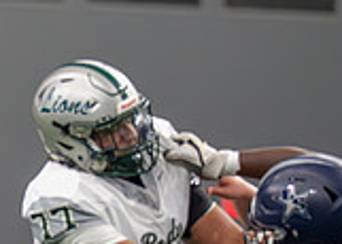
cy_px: 329
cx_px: -166
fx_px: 12005
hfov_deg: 1.6
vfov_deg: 1.2
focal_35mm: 1236
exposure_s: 1/1600
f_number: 2.8
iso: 4000
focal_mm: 200
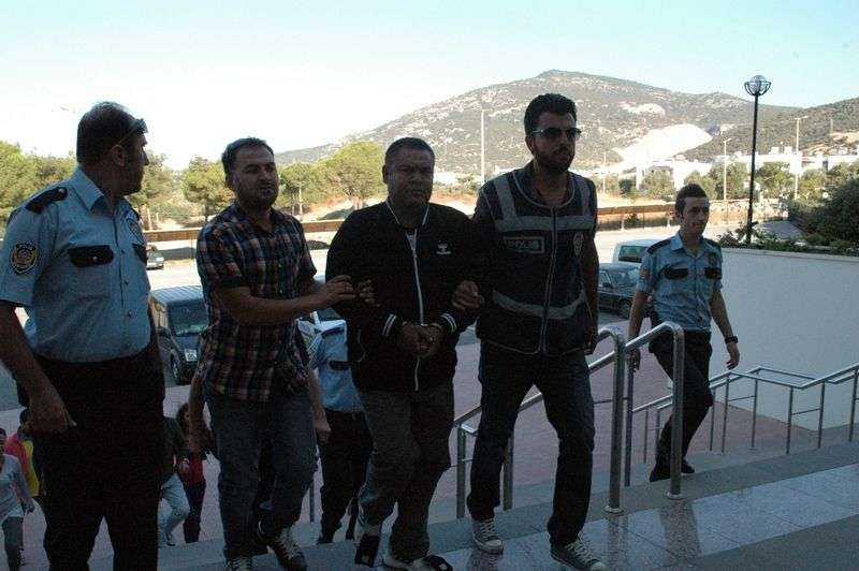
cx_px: 430
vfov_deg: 39.9
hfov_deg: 57.3
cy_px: 286
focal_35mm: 33
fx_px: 787
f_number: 11
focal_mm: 22
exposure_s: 1/500
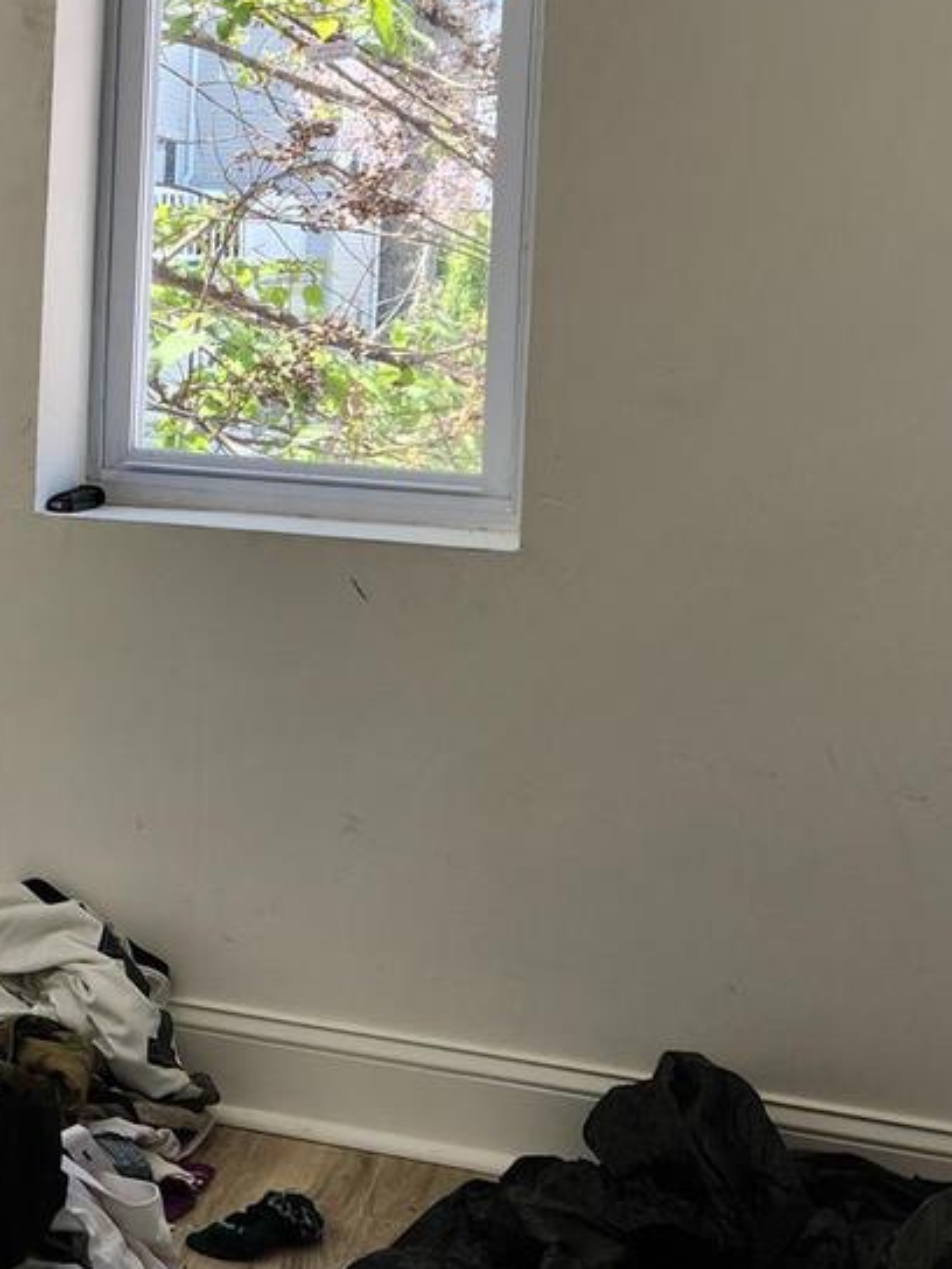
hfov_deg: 20.9
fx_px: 2383
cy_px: 306
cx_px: -222
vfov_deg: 29.3
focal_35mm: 65
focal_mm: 5.4
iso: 40
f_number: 1.8
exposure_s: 1/180
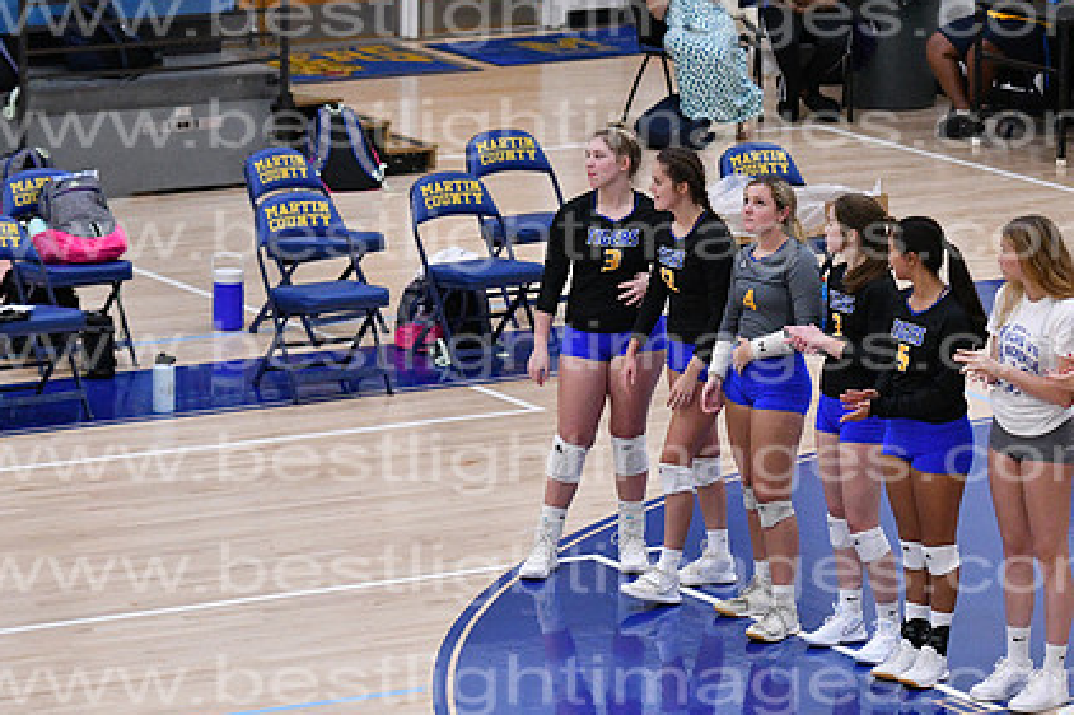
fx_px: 6462
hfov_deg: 9.5
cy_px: 296
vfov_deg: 6.3
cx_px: 550
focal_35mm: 217
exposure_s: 1/1250
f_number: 3.2
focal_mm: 105
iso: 6400
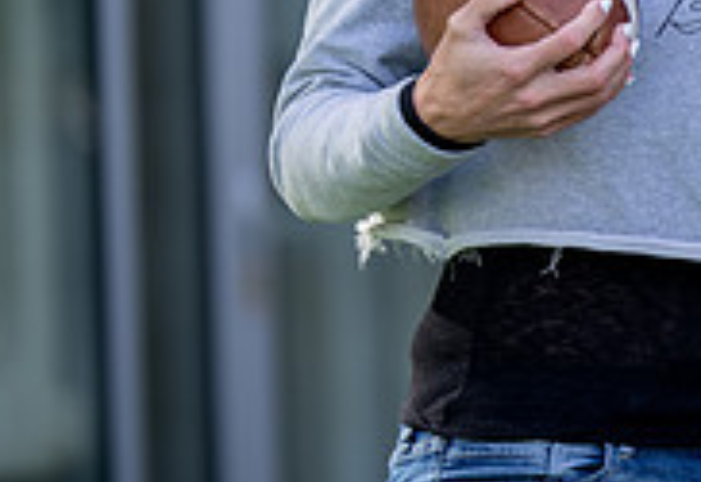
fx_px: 8883
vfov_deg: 3.1
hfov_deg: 4.5
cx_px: 1171
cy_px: 3
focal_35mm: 452
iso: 100
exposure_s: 1/500
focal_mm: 128
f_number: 2.8
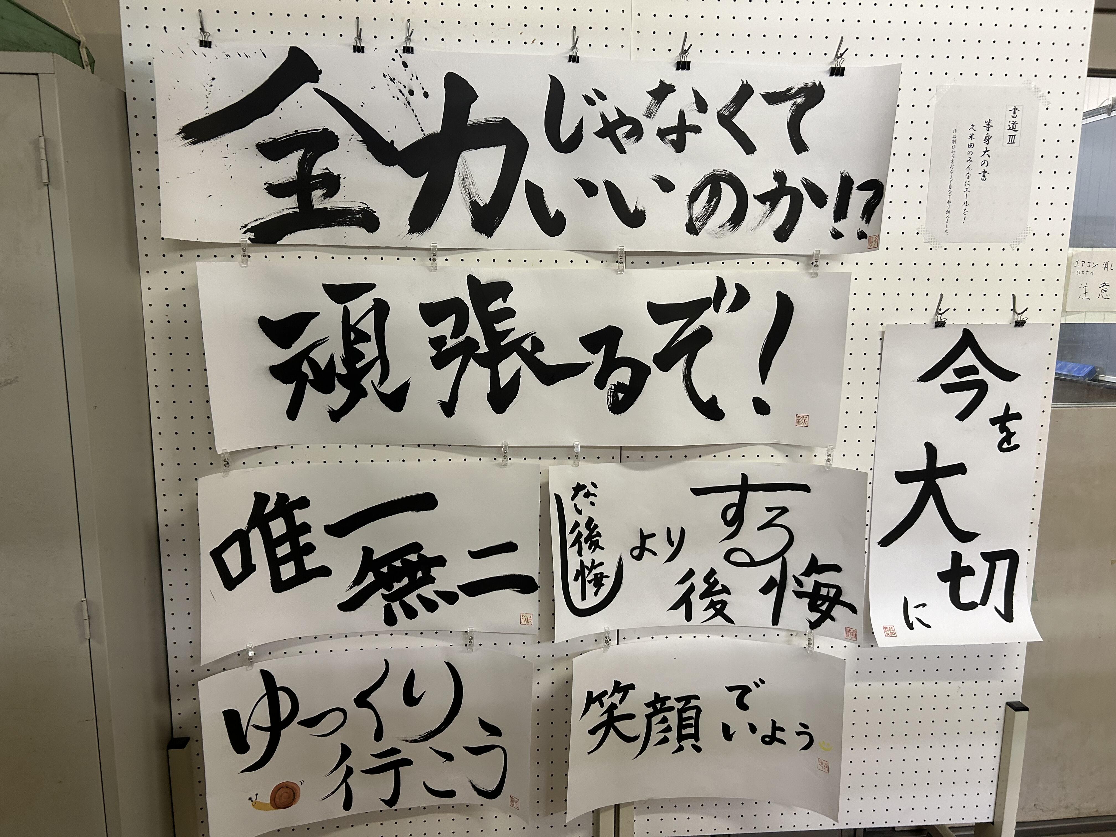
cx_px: 558
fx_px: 838
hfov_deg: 67.3
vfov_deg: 53.1
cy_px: 418
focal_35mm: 26
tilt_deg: -7.7
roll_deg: -0.7
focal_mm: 5.7
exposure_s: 1/60
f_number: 1.5
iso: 125
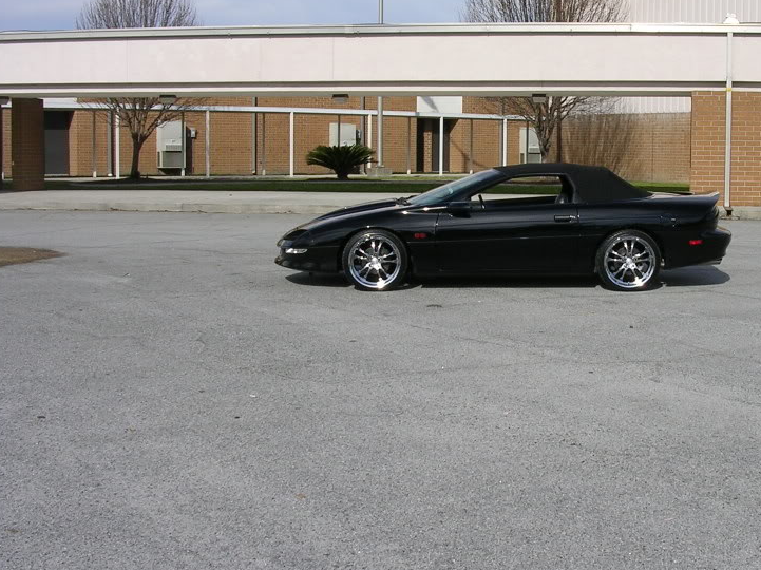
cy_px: 248
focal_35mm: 54
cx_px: 512
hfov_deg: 35.2
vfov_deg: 27.0
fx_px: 1187
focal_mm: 5.8
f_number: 5.6
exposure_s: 1/473
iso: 50
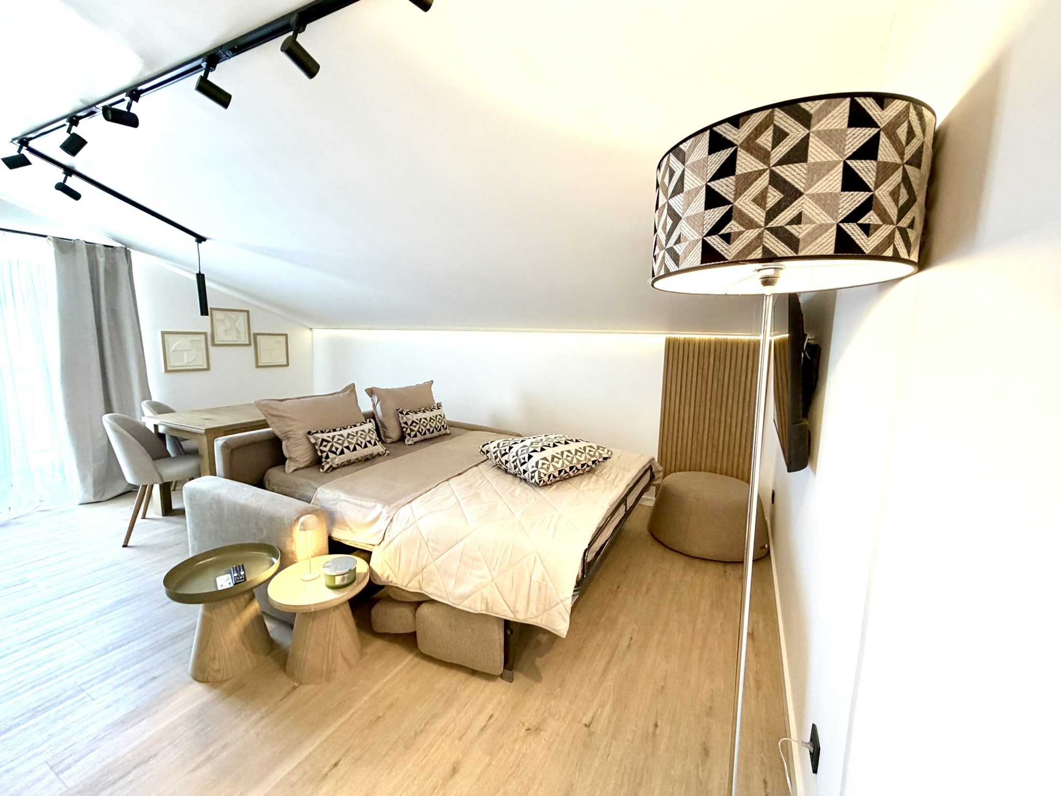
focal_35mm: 14
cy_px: 398
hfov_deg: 102.1
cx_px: 530
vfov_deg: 85.7
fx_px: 429
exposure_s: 1/50
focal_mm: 2.22
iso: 200
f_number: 2.2
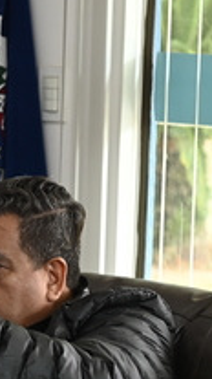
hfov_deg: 5.1
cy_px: 276
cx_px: -387
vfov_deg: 9.5
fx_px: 2285
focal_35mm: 228
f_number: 3.5
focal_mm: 50
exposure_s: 1/125
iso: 1000
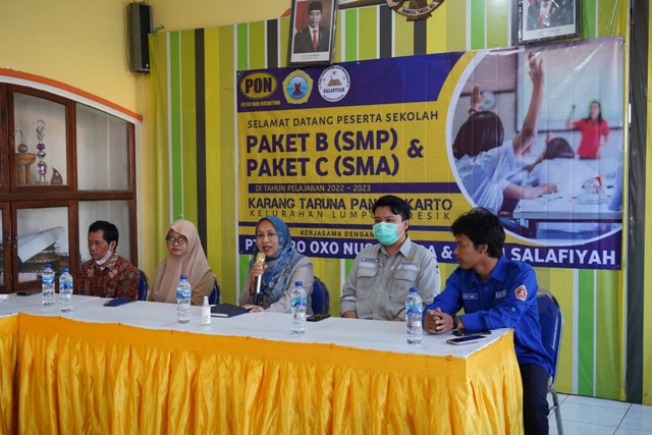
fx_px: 743
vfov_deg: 32.6
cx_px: 326
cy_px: 218
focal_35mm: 41
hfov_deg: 47.4
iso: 2000
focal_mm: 41
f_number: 6.3
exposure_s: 1/50
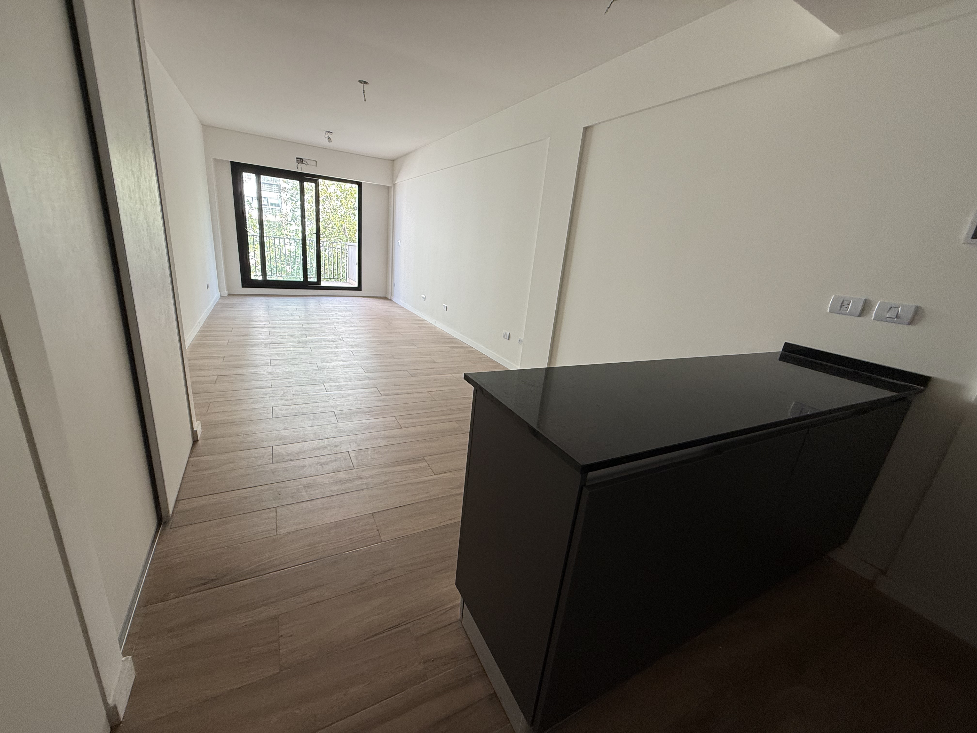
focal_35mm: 14
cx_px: 488
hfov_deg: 102.1
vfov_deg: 85.7
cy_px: 366
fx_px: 395
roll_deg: -5.7
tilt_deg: -16.4
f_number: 2.2
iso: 125
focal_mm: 2.22
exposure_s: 1/99
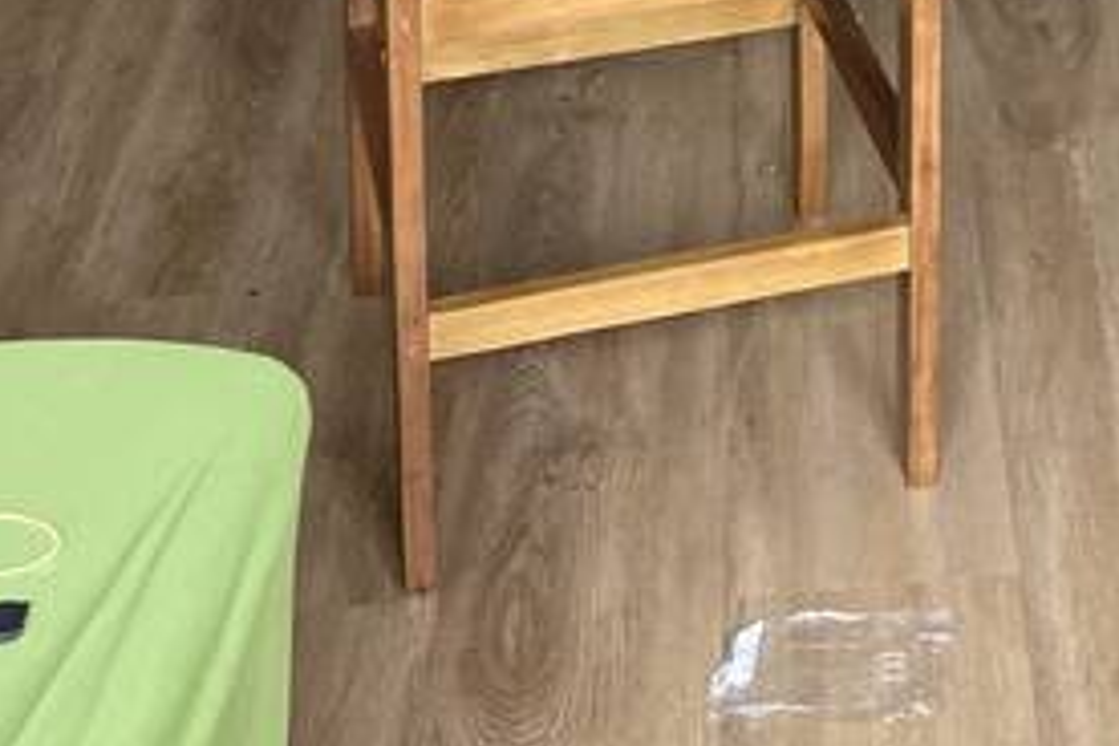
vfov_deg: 11.1
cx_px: 1245
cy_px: -985
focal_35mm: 106
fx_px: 3295
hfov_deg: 18.5
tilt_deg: -8.5
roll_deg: -0.8
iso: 125
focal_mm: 4.25
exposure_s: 1/104
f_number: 1.8
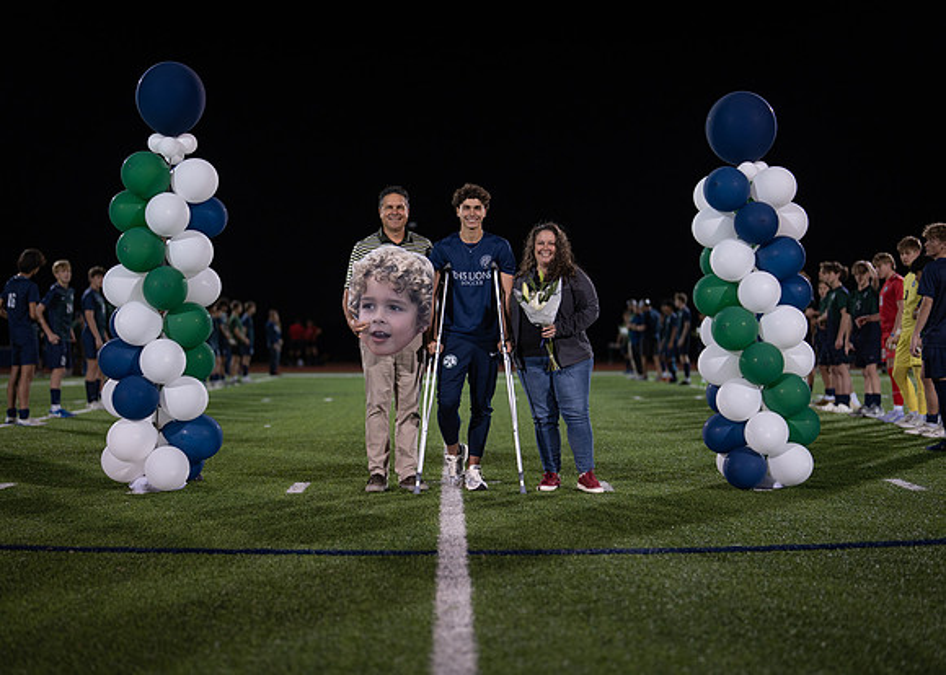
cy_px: 355
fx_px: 1484
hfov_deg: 35.3
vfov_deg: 25.6
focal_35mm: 55
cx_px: 448
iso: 250
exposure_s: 1/500
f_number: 1.2
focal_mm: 50
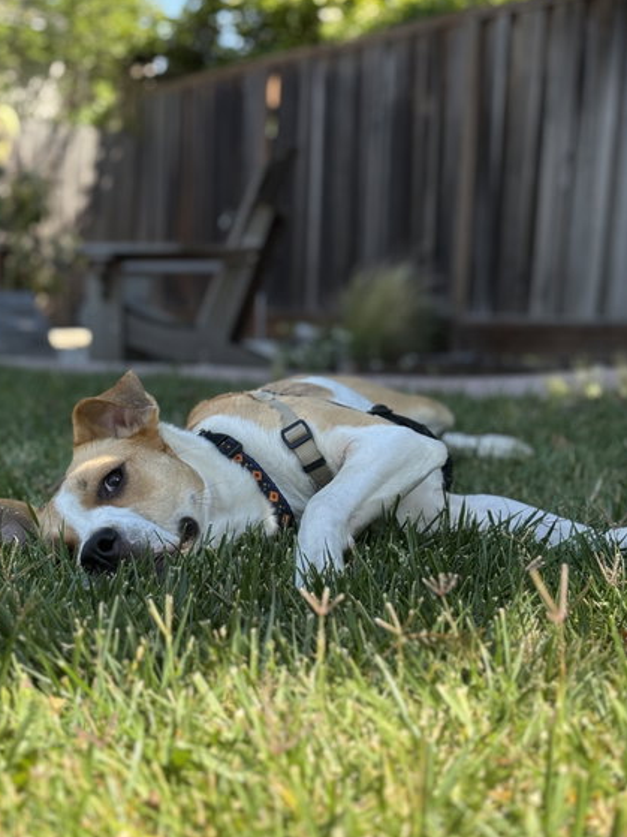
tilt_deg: -1.7
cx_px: 256
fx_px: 1498
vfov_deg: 31.2
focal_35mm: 62
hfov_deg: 23.6
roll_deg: -1.9
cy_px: 372
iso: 50
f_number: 1.6
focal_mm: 5.96
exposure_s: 1/740
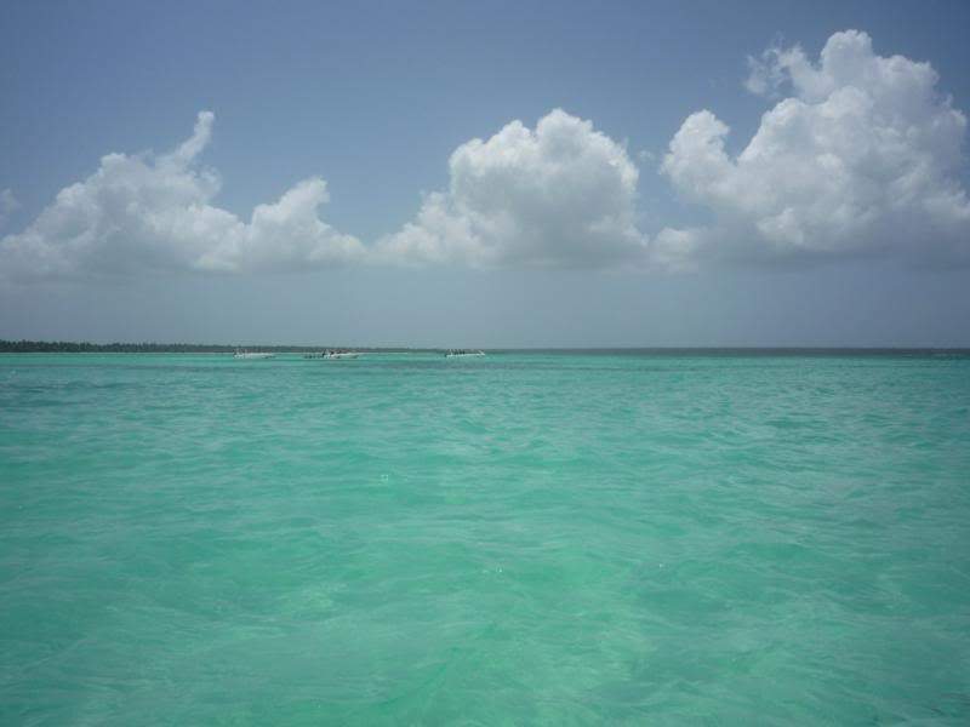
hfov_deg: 56.8
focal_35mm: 32
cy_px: 364
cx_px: 485
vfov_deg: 44.2
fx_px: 897
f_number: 6.3
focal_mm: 5.2
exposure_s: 1/800
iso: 100
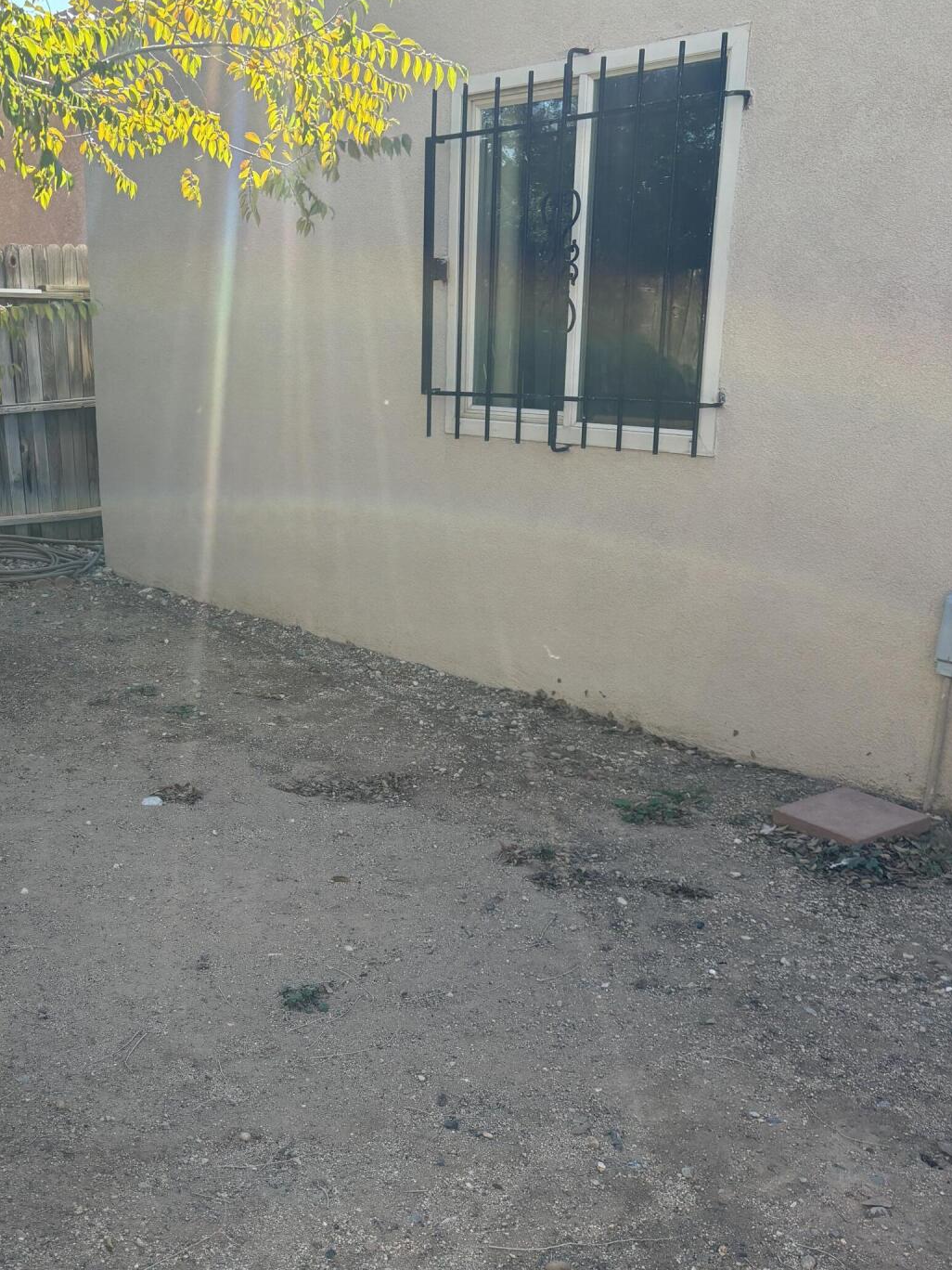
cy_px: 758
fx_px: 1393
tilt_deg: -17.4
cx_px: 264
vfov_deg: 48.7
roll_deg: +2.7
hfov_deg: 37.0
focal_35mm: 38
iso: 50
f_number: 1.6
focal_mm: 5.96
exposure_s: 1/550
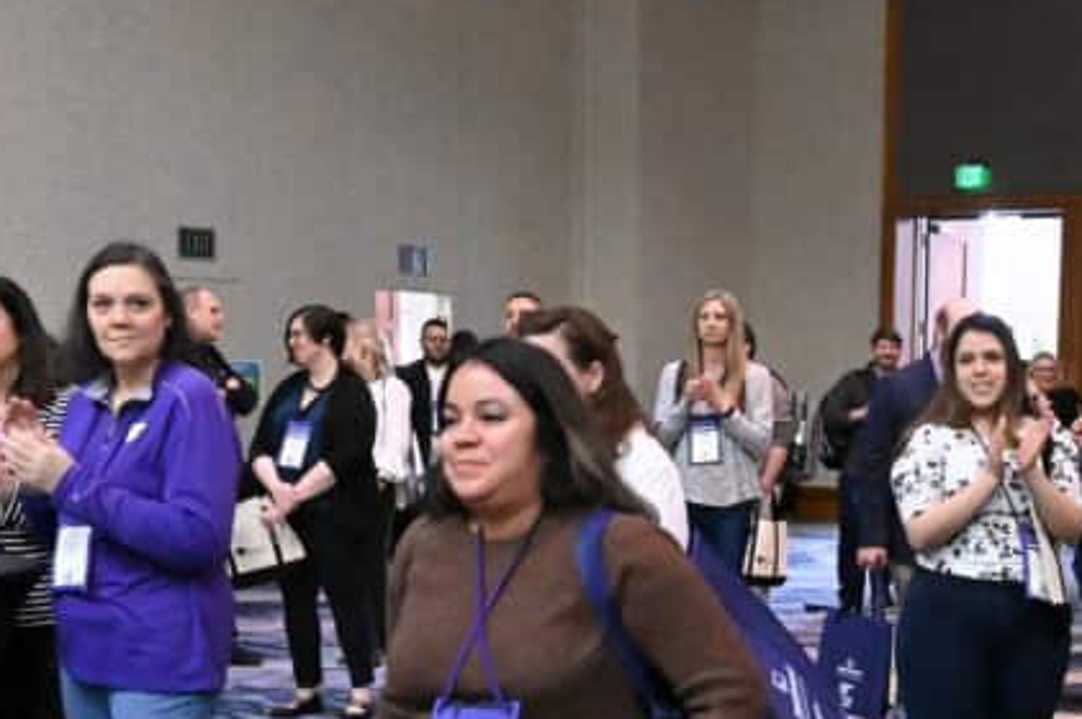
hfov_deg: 26.9
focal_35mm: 74
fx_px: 2229
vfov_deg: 17.9
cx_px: 828
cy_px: 720
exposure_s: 1/160
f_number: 8
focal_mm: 30.5
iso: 32000
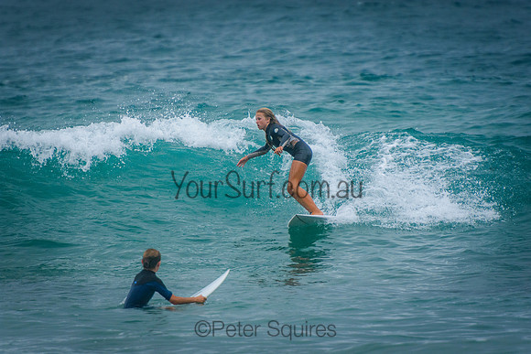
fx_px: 8852
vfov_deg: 2.3
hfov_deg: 3.4
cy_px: 177
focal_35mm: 600
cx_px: 266
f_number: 5.6
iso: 640
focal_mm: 400
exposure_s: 1/2000
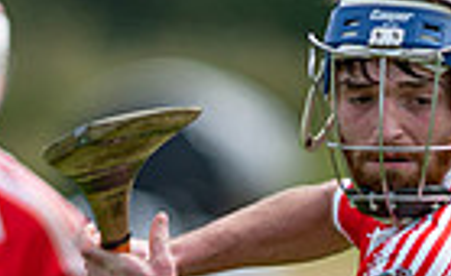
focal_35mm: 2073
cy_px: 548
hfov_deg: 1.0
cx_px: 476
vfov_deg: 0.6
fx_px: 25326
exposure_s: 1/1600
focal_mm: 300
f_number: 2.8
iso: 110
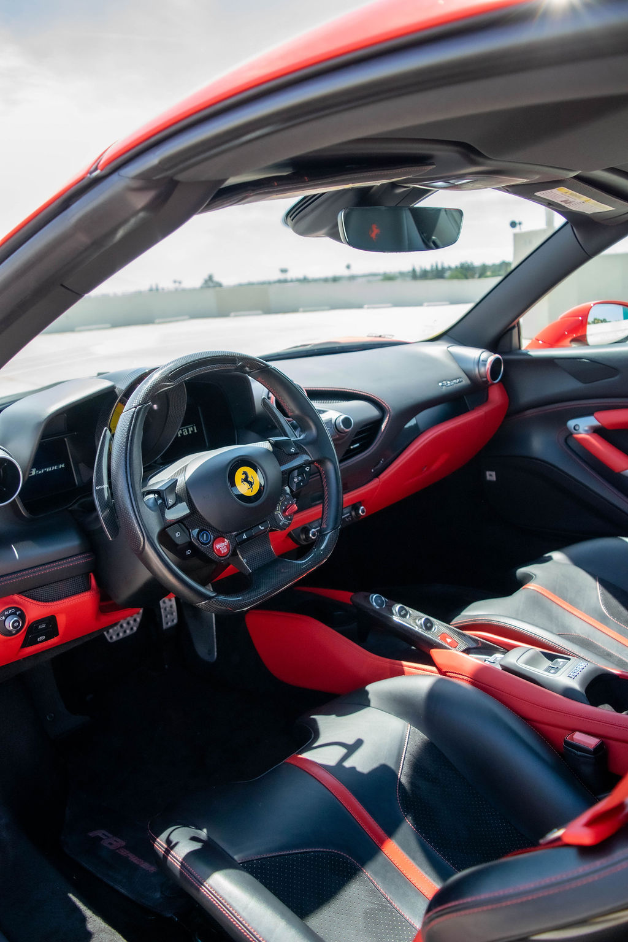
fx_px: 706
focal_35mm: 27
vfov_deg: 67.4
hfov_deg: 47.9
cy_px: 471
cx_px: 314
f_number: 4
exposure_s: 1/1000
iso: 720
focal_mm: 18
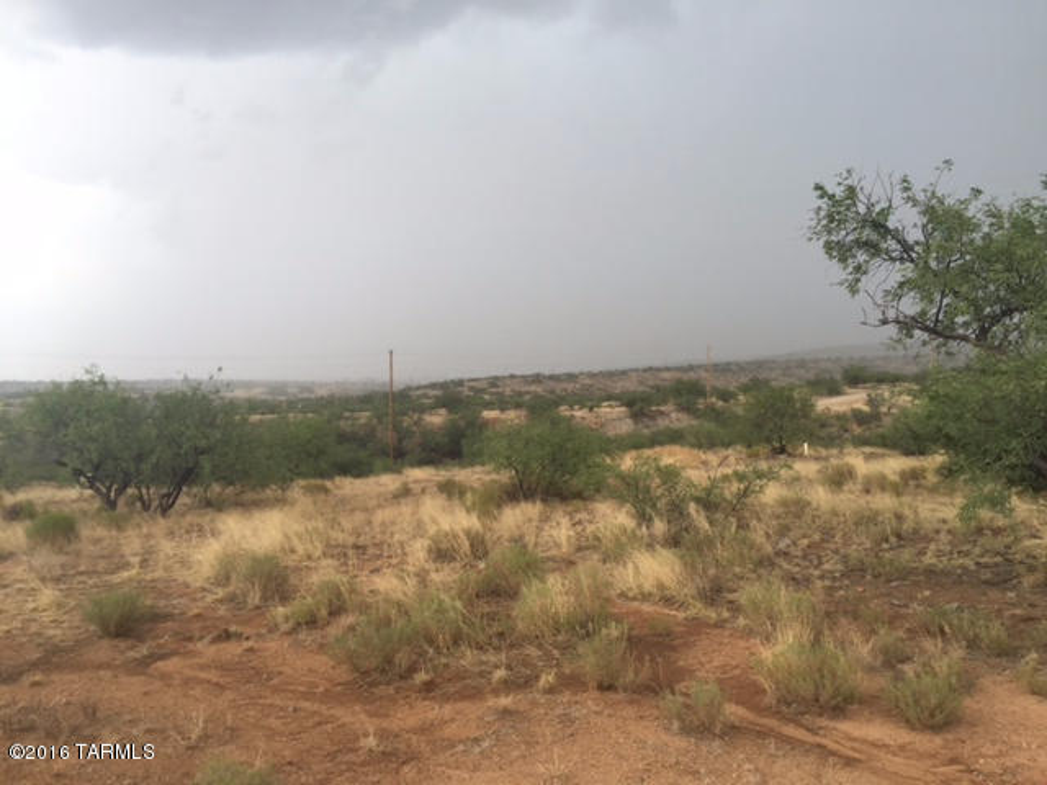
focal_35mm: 29
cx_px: 524
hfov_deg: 61.7
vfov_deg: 48.2
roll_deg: -2.3
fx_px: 877
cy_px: 392
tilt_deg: +1.4
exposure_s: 1/304
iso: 32
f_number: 2.2
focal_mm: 4.15
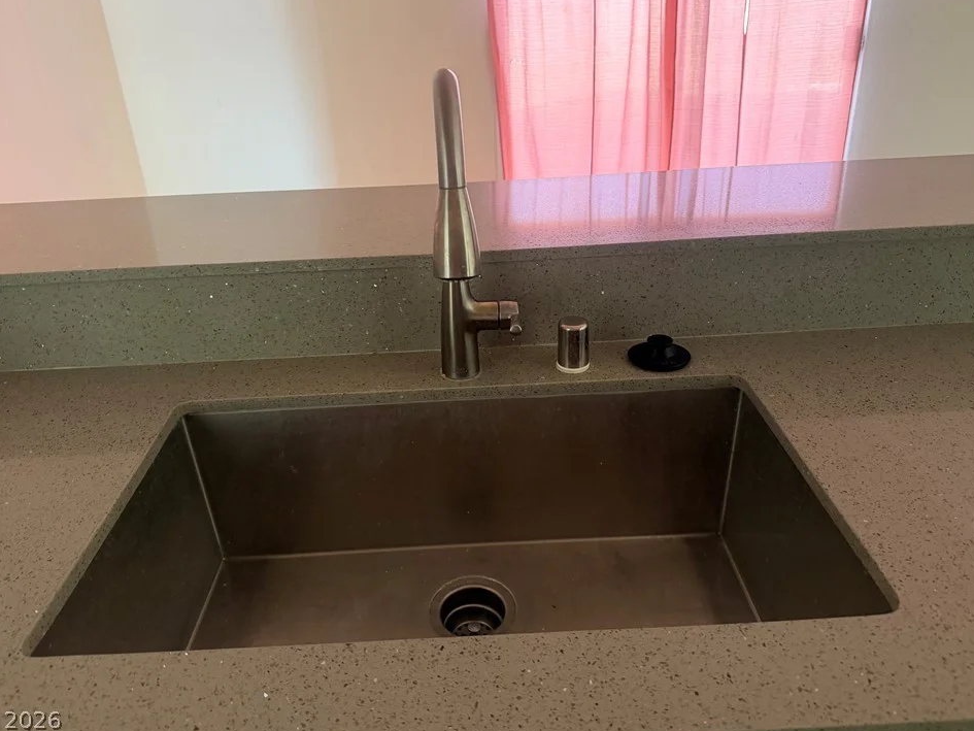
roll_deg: +4.4
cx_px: 476
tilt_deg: -25.9
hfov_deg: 67.3
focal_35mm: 26
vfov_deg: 53.0
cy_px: 341
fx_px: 732
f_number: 1.78
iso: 250
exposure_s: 1/60
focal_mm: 6.76
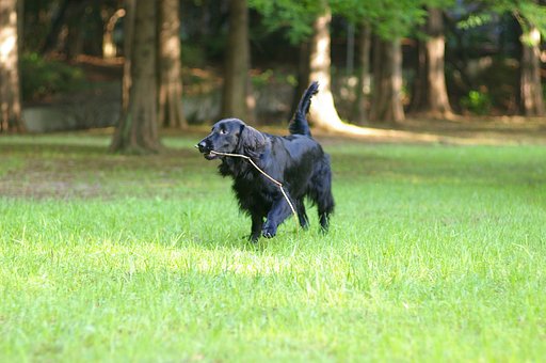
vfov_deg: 11.8
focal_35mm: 116
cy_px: 182
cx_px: 273
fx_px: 1750
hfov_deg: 17.7
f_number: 2.4
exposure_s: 1/180
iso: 400
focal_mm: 77
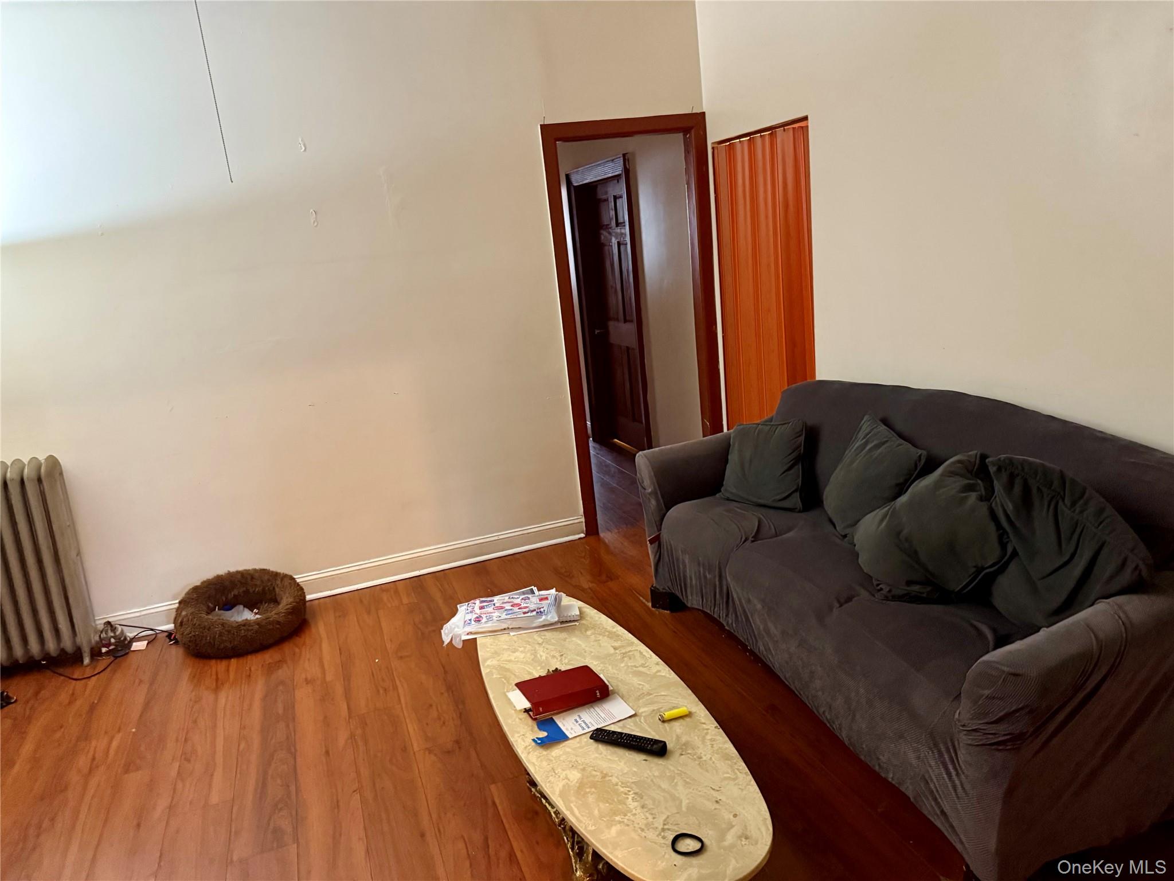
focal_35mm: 24
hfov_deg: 71.6
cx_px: 587
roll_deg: +8.8
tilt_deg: -12.5
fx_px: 814
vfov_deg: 56.8
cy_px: 440
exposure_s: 1/40
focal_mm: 6.76
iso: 1000
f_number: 1.78
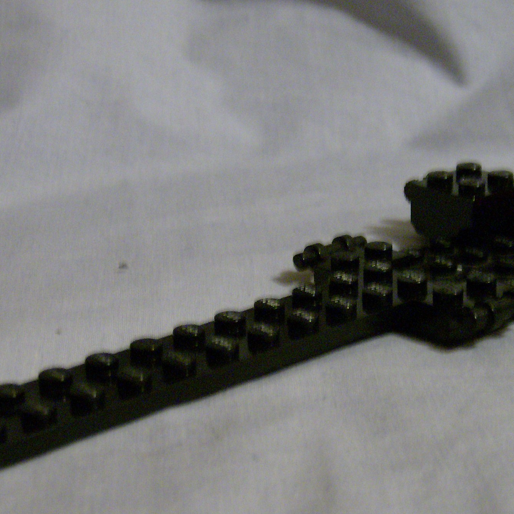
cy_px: 301
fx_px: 1445
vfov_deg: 20.2
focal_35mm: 86
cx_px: 261
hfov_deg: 20.2
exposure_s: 1/11
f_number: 3.1
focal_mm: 7.7
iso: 200
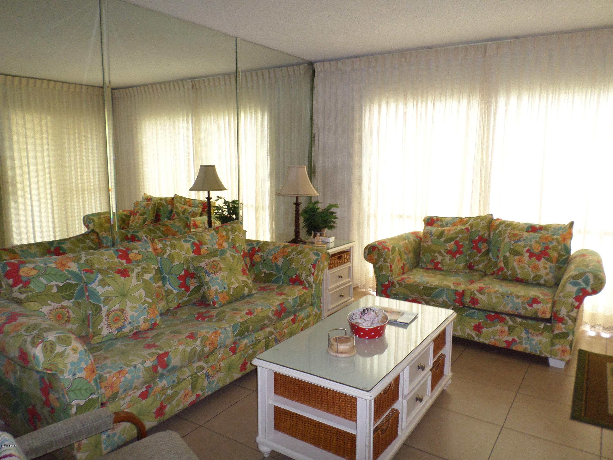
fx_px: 443
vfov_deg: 54.9
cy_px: 230
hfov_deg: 69.4
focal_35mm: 25
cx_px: 306
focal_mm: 4.5
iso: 120
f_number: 2.5
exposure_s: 1/30
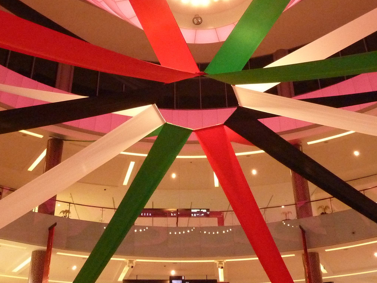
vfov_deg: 32.0
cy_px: 108
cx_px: 184
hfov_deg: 42.1
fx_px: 490
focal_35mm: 45
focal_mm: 4.1
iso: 640
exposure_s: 1/30
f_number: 3.3
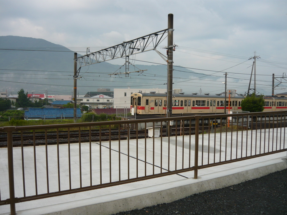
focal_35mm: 33
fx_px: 274
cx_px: 144
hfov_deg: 55.4
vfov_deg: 42.9
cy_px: 108
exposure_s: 1/250
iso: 100
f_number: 2.8
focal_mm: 5.5
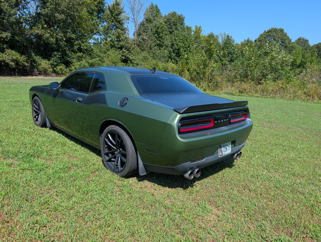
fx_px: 223
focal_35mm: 24
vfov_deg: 56.9
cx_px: 160
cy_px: 121
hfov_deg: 71.5
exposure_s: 1/766
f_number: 1.68
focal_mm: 6.9
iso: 22
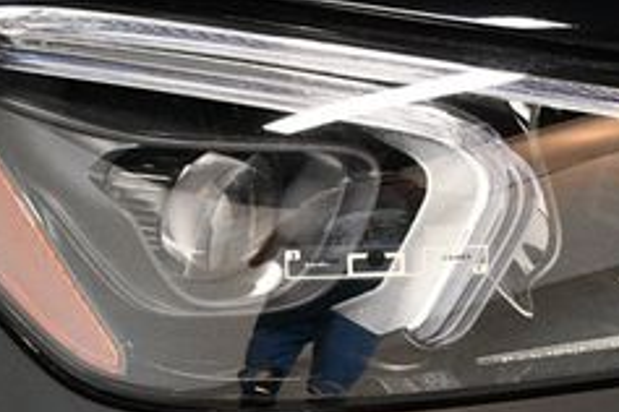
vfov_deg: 12.6
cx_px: 321
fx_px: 1857
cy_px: 326
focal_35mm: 108
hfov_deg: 18.9
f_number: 4
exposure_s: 1/100
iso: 3200
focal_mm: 27
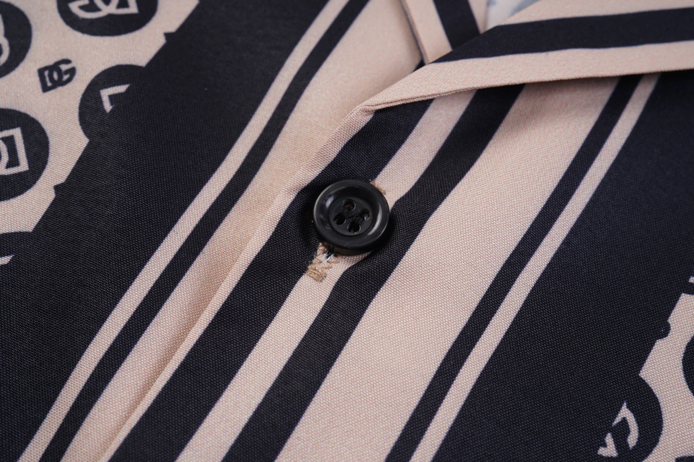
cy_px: 231
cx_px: 347
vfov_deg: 26.9
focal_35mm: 50
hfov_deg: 39.6
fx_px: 963
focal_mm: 50
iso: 125
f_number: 10
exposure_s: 1/100
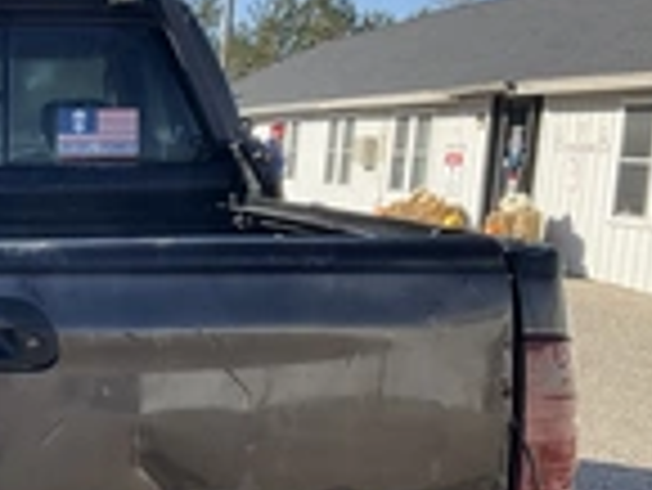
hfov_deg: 23.1
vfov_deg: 18.3
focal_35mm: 80
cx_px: -49
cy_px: 369
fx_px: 1508
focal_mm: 3
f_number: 1.8
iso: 25
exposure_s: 1/855
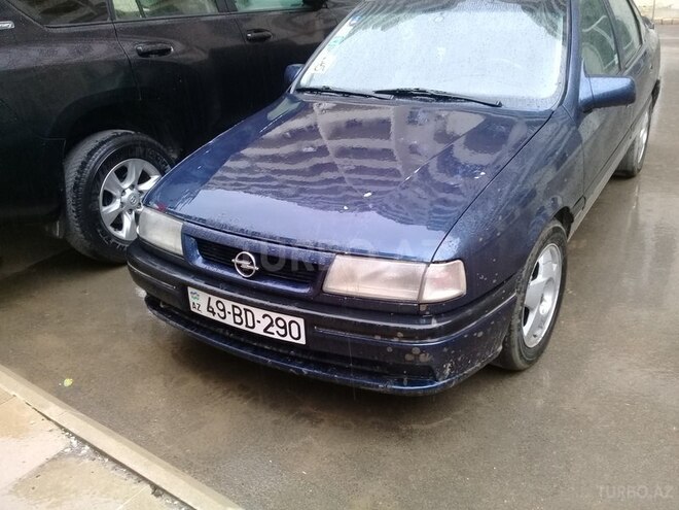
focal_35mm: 31
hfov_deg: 58.4
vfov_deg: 45.4
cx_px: 340
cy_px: 255
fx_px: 608
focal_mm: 3.3
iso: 100
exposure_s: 1/33
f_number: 2.2
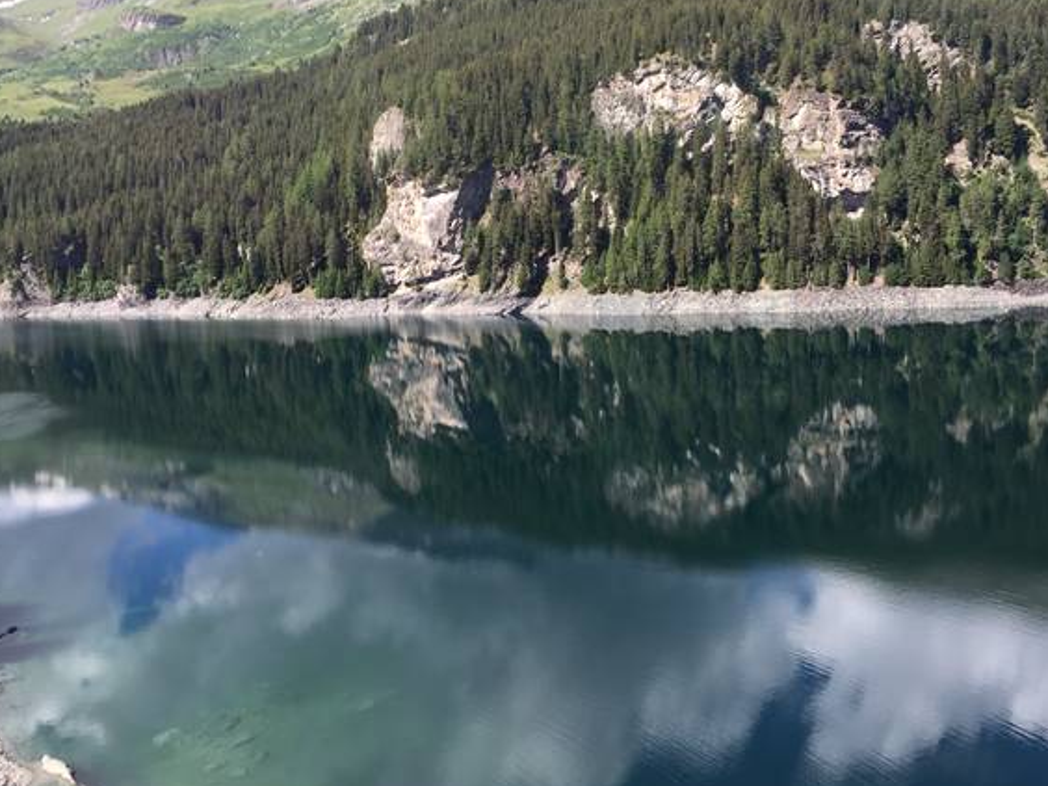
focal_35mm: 37
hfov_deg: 50.1
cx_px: 537
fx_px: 1120
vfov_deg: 38.6
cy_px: 333
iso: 32
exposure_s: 1/109
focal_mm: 4.15
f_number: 2.2
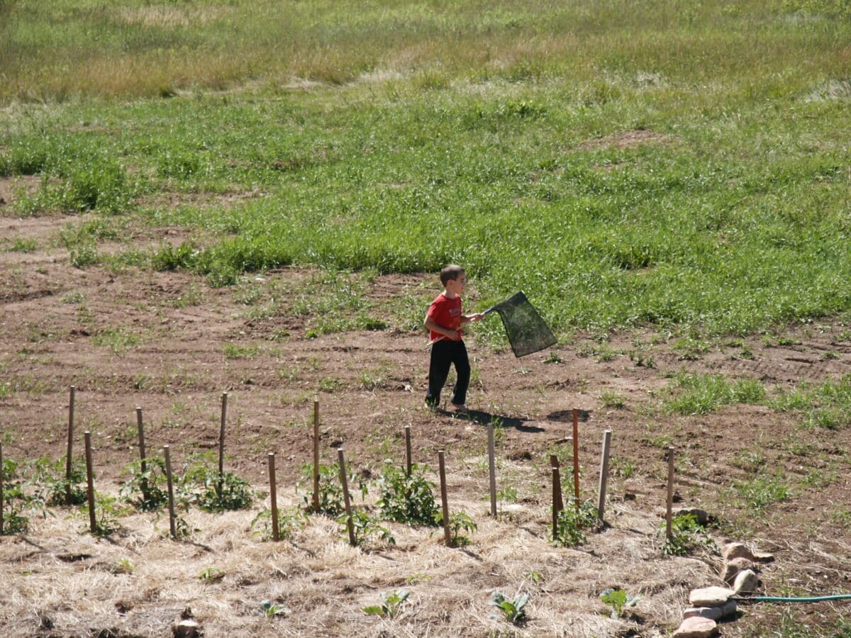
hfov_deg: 14.2
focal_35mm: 139
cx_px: 426
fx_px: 3417
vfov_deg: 10.7
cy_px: 319
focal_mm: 28.23
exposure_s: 1/500
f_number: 3.6
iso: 64
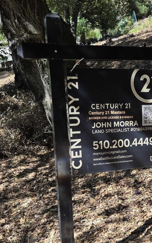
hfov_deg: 30.1
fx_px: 278
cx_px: 113
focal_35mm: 42
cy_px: 147
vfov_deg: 46.9
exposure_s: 1/1538
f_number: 1.8
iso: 80
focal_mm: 5.4
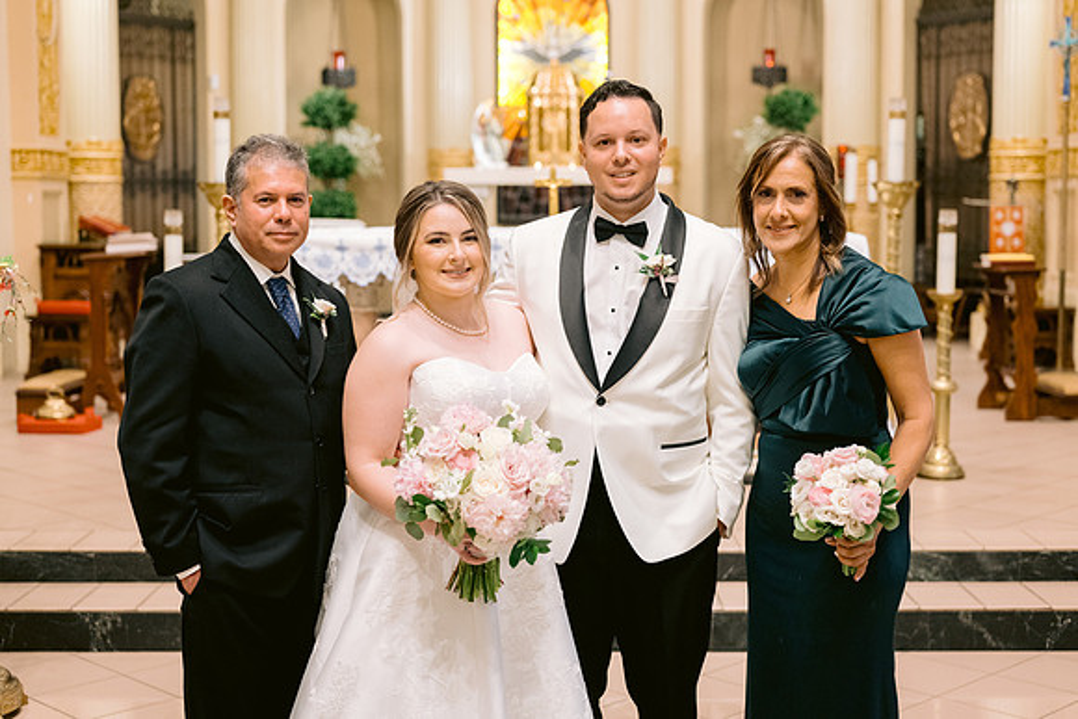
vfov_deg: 25.5
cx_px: 535
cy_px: 350
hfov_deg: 37.5
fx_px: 1587
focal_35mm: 53
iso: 1600
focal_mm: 50
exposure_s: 1/200
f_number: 2.5
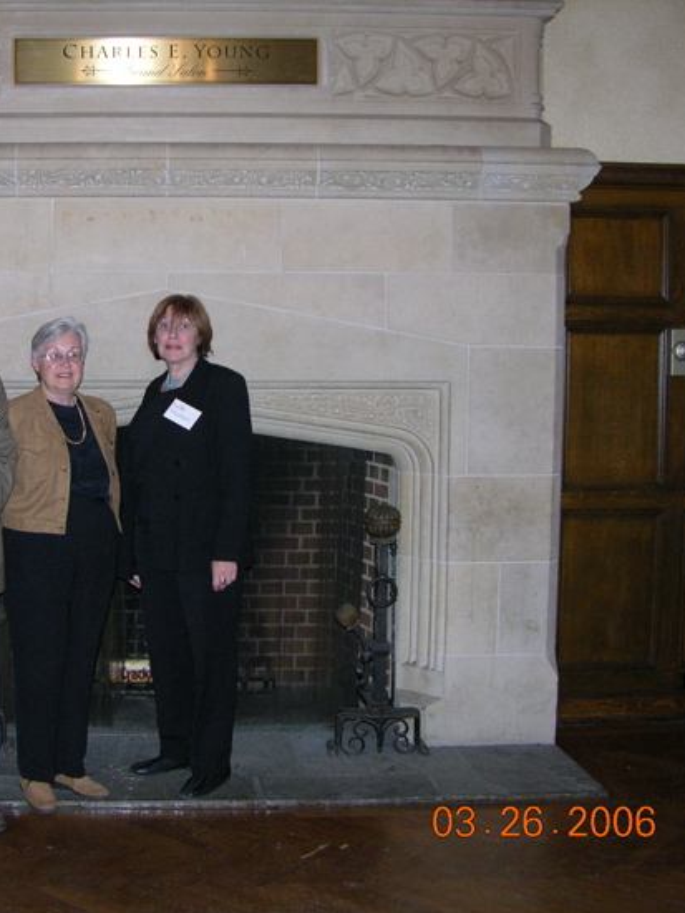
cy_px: 458
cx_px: 129
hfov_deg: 30.1
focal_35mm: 47
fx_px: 1241
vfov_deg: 40.4
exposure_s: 1/60.1
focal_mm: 8.9
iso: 200
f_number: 2.8
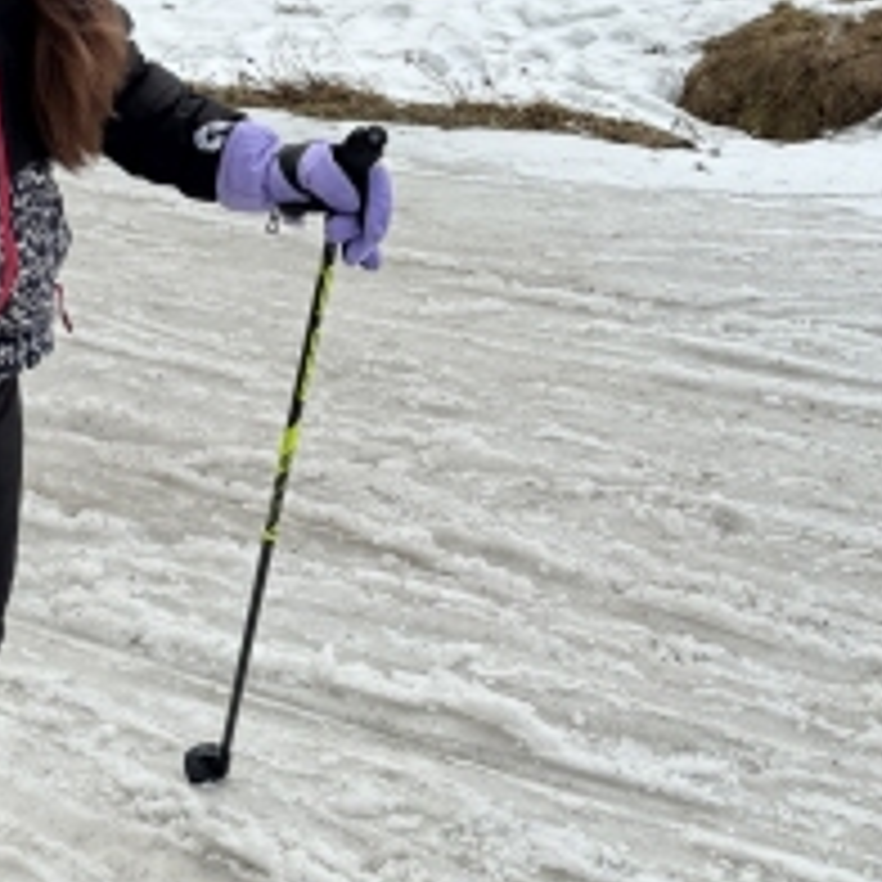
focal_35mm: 65
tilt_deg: -15.1
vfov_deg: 26.2
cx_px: 112
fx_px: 1874
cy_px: 248
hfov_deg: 25.8
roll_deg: +3.0
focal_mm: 6.86
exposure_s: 1/3247
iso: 80
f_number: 1.78
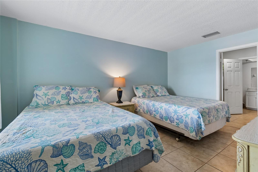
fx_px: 107
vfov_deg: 77.3
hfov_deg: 100.4
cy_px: 86
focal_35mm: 15
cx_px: 129
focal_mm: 10
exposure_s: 1/13
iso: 100
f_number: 7.1
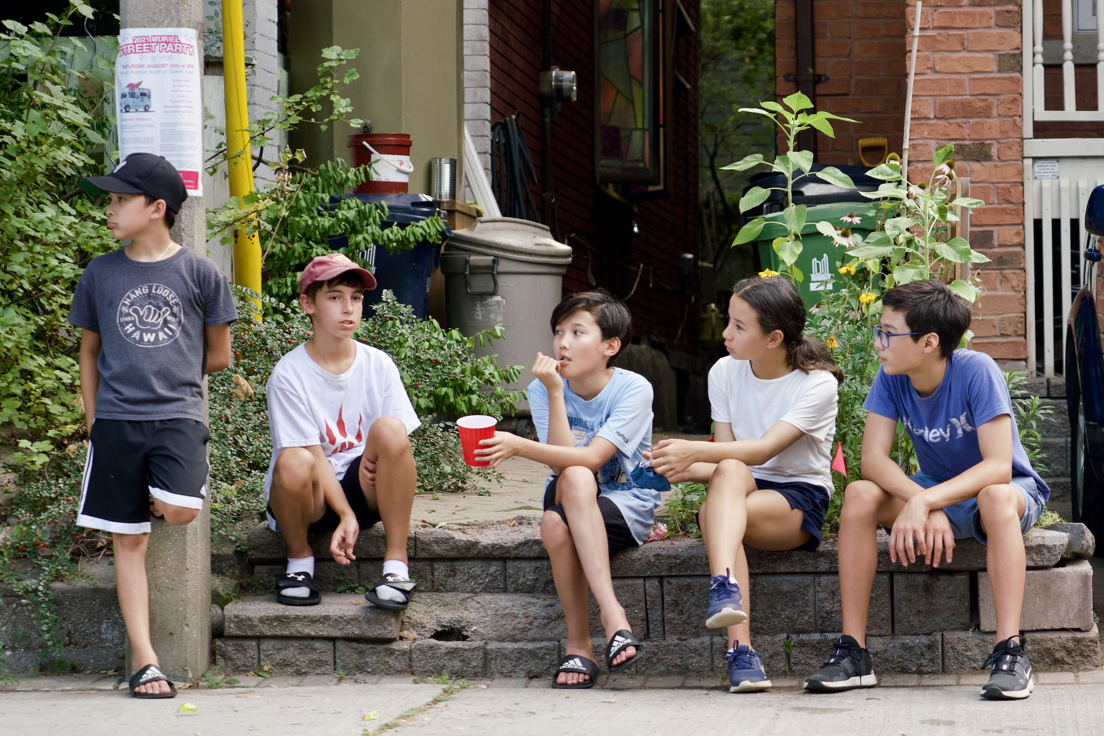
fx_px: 2361
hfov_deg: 26.3
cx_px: 552
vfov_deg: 17.7
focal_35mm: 77
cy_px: 368
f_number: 4
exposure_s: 1/160
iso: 500
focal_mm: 77
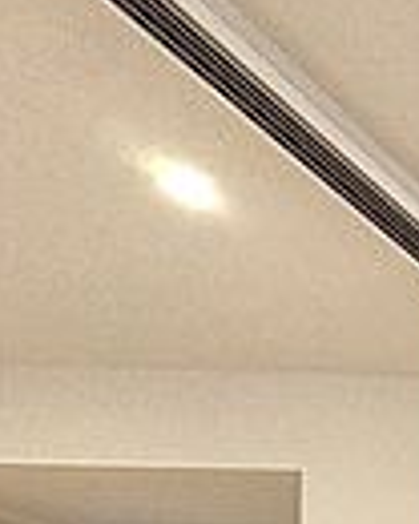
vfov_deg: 22.4
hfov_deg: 12.7
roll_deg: -0.2
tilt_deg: +0.9
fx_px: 977
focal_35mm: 63
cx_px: 1164
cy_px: 859
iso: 125
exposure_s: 1/99
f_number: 2.2
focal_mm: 2.22
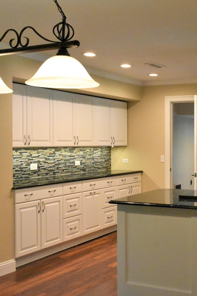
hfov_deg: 25.6
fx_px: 410
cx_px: 198
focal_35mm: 50
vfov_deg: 39.6
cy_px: 148
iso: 8000
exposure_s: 1/250
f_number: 8
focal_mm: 22
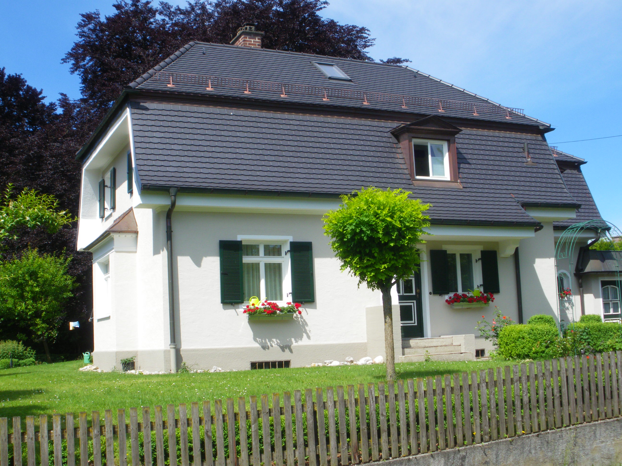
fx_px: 755
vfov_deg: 34.3
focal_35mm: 42
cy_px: 233
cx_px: 311
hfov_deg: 44.8
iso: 100
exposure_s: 1/200
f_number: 6.2
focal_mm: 7.5
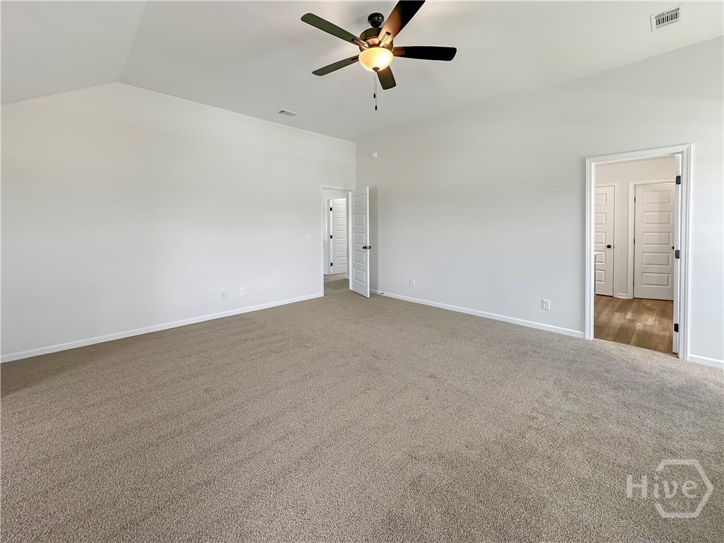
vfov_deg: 85.7
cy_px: 272
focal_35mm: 14
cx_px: 362
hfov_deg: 102.1
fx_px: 293
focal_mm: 2.22
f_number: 2.2
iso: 80
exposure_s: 1/120
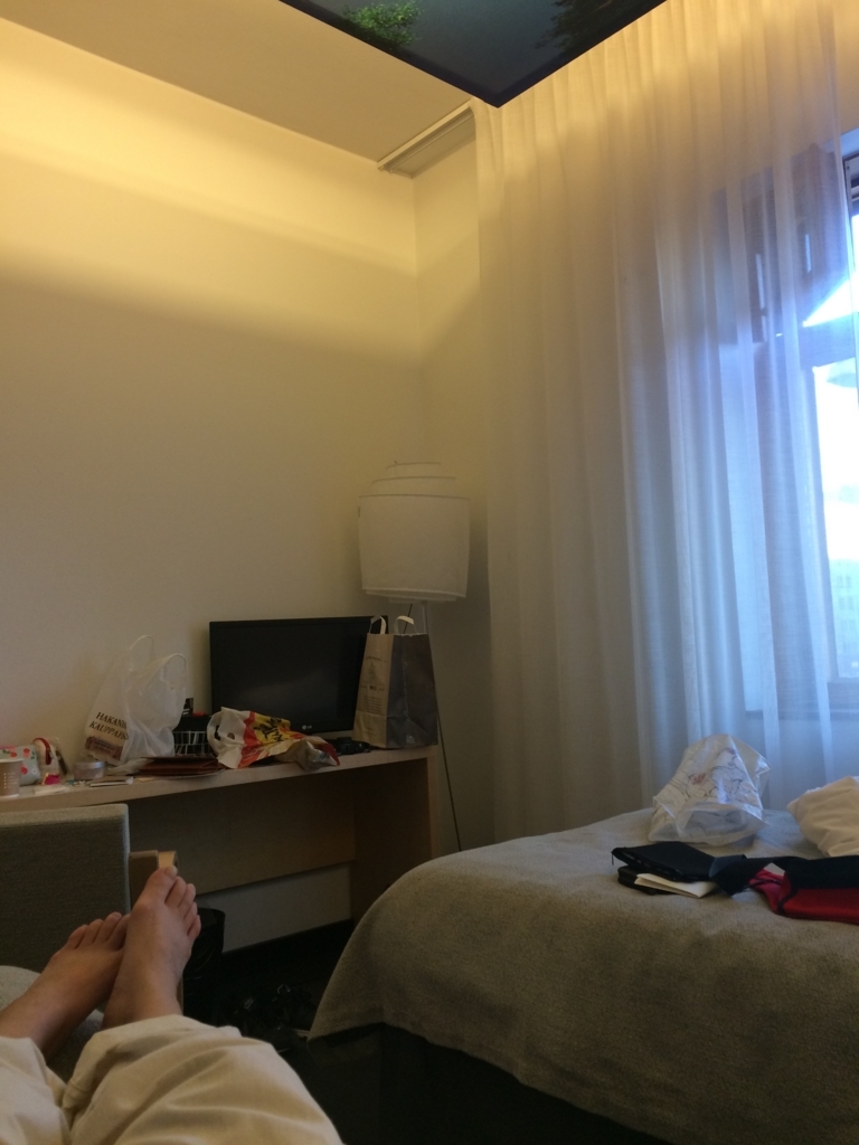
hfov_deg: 48.2
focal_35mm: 29
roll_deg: +2.6
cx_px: 430
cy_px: 572
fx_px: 960
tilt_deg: +4.6
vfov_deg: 61.7
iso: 125
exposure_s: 1/33
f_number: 2.2
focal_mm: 4.15
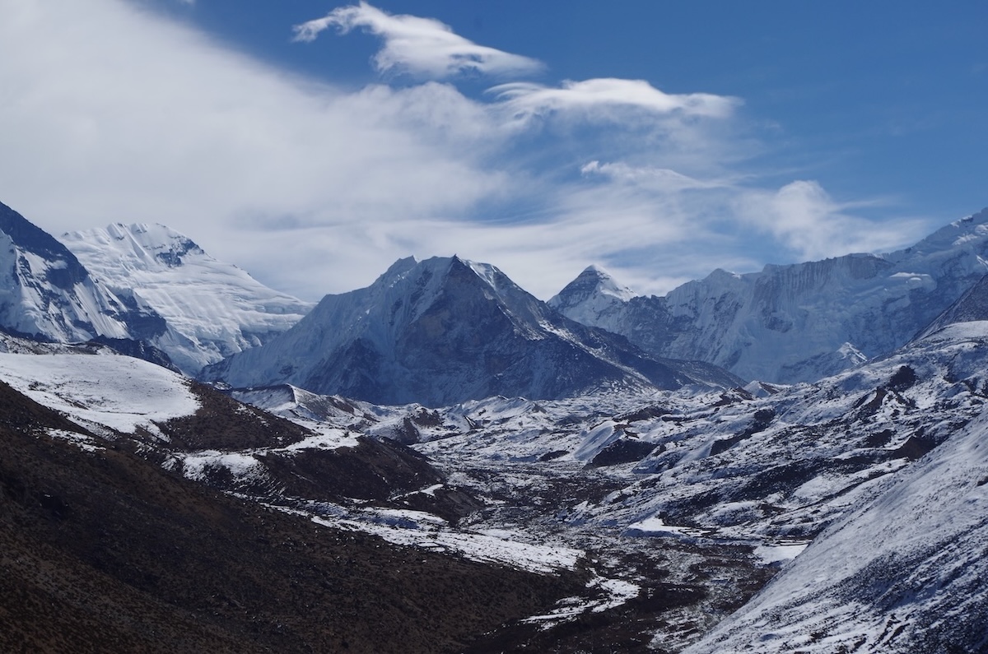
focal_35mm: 82
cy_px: 327
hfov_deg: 24.8
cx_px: 494
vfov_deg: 16.6
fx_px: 2246
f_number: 11
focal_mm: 55
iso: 100
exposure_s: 1/400
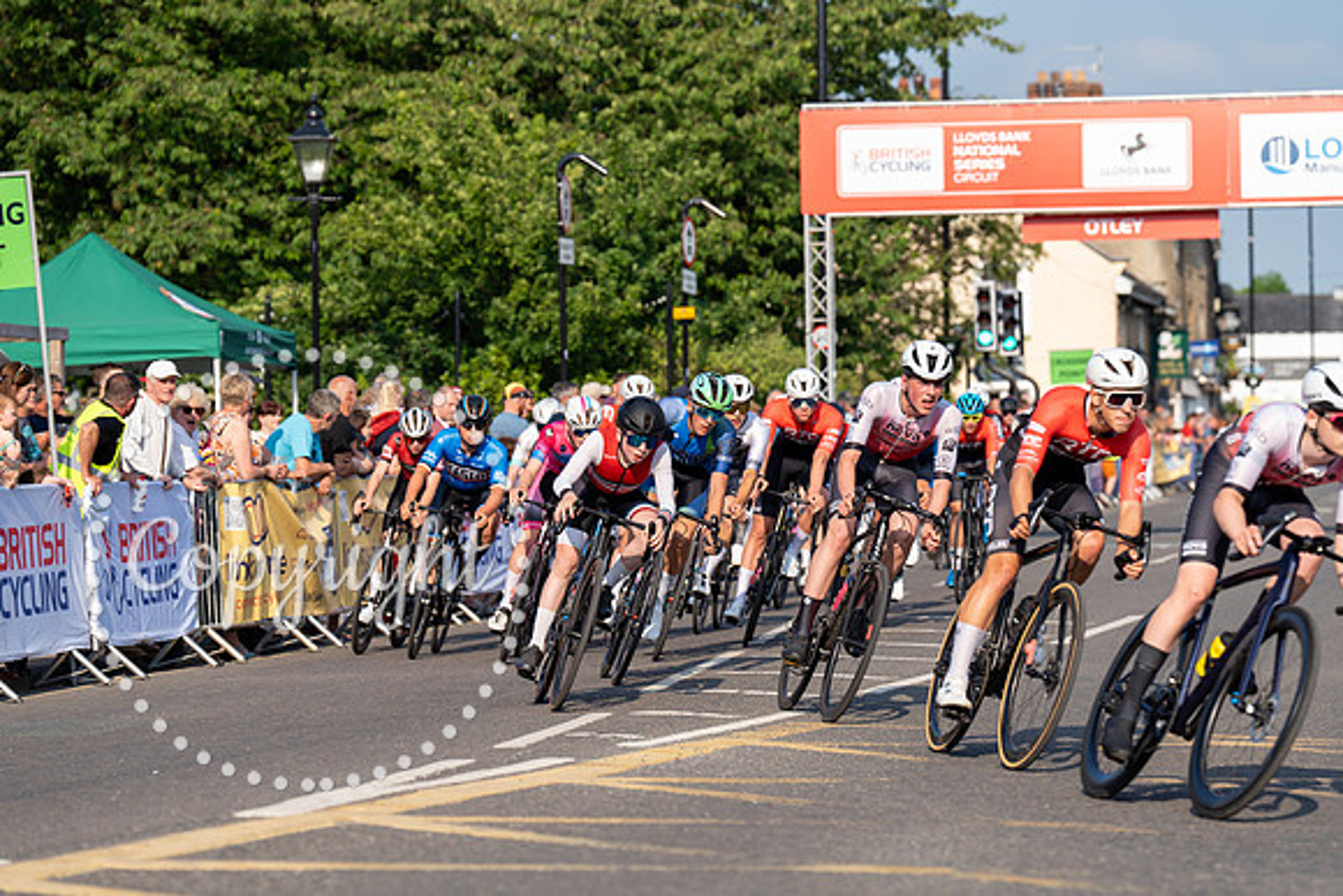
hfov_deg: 15.6
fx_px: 4888
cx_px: 672
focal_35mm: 131
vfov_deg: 10.5
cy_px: 448
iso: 160
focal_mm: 131
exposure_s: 1/1000
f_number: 4
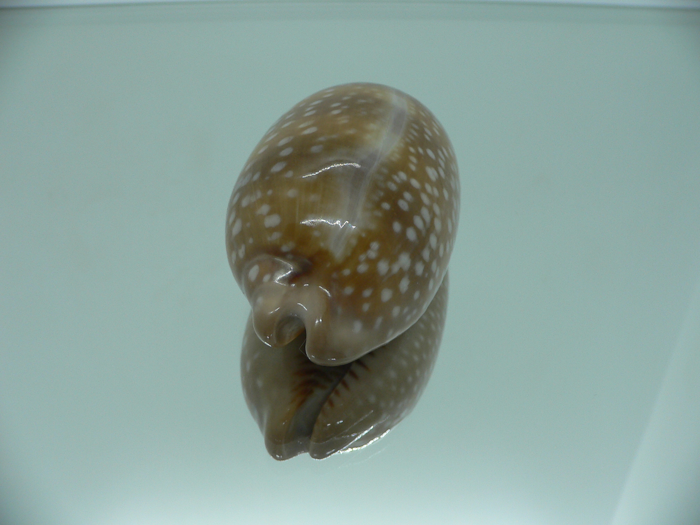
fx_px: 708
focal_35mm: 35
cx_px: 350
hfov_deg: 52.6
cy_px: 262
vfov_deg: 40.7
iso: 80
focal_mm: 4.6
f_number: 2.8
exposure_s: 1/60
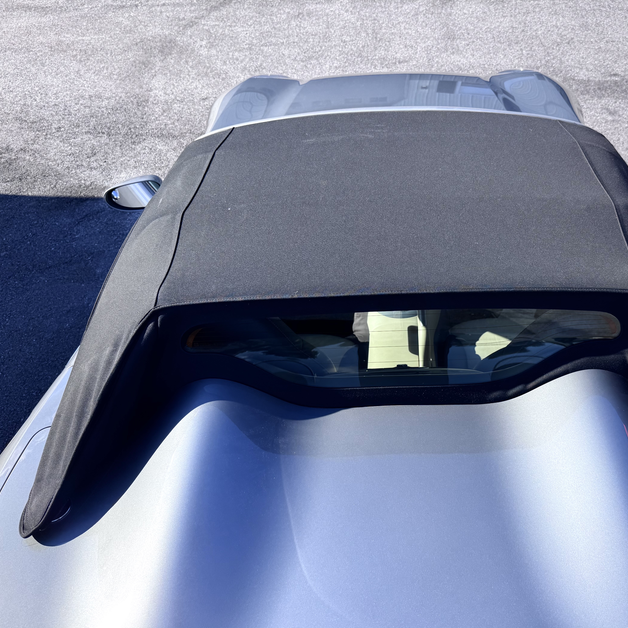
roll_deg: +1.1
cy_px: 320
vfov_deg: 55.6
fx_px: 595
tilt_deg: -40.1
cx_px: 408
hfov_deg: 54.7
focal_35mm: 29
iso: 80
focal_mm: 6.76
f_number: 1.78
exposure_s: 1/1285
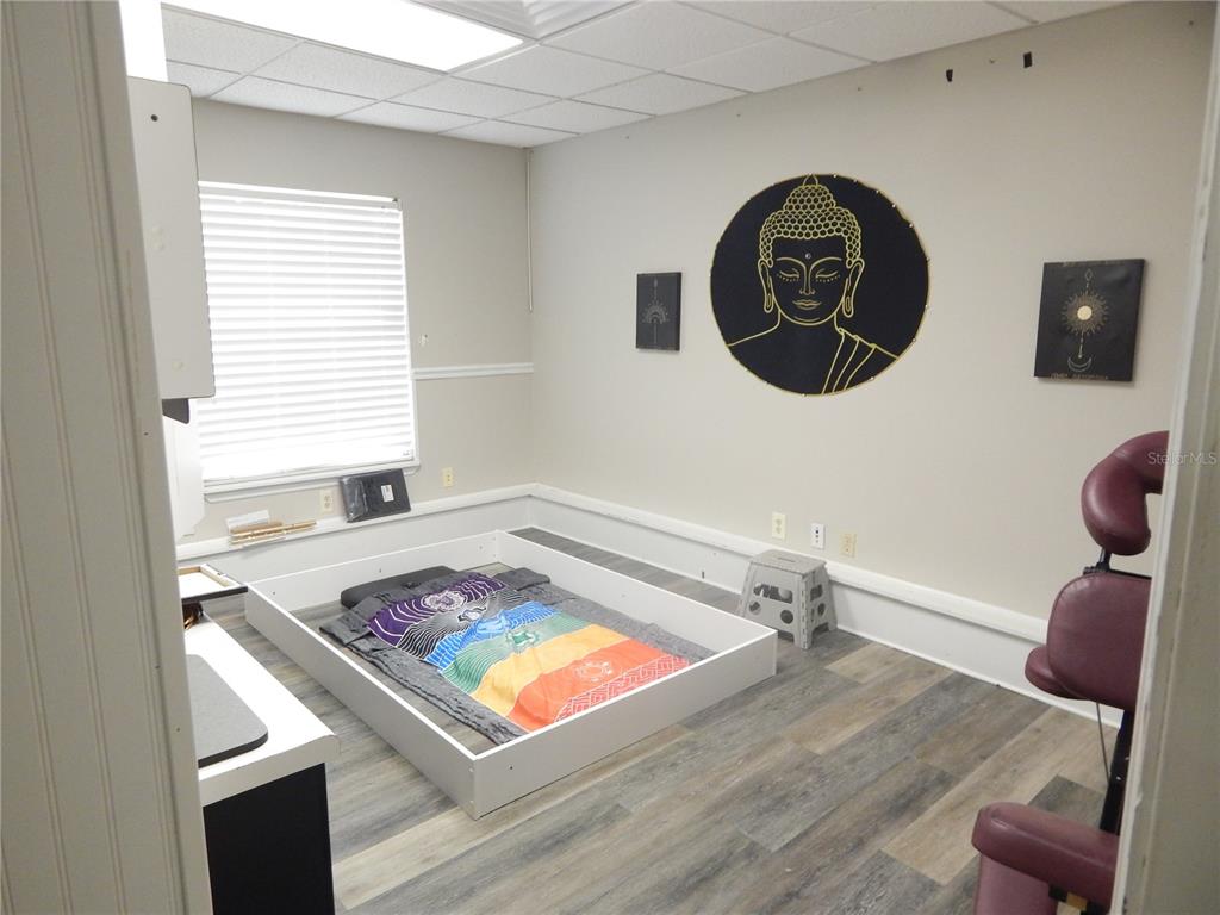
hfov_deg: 73.9
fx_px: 811
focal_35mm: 23
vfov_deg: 58.9
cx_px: 610
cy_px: 458
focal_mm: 4
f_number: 3
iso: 400
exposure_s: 1/25
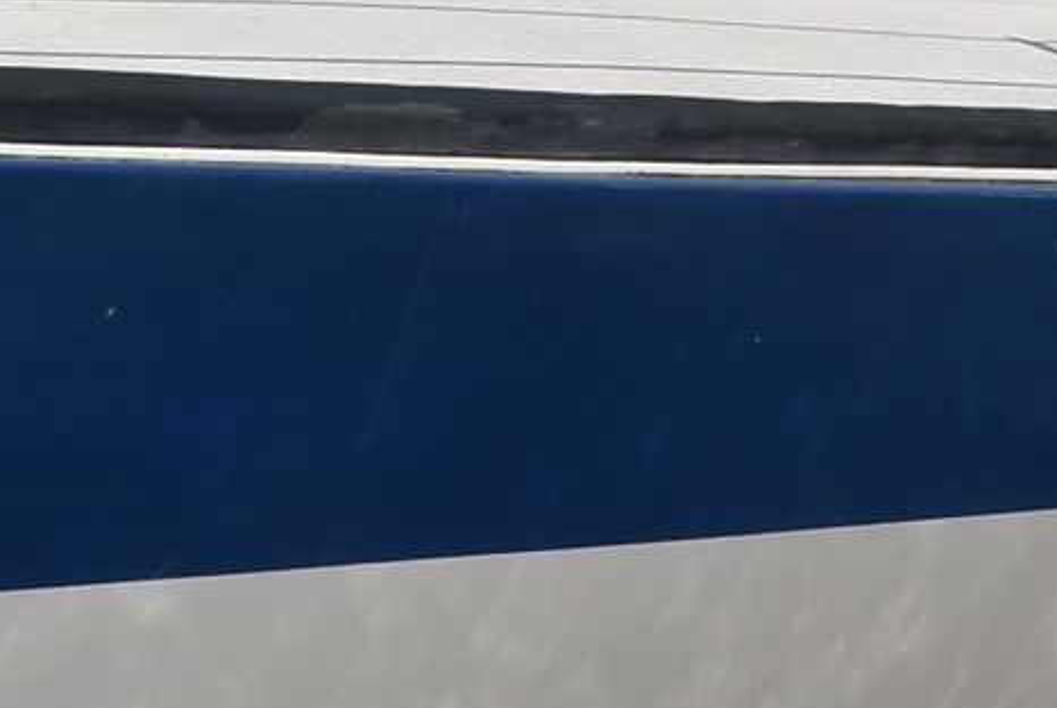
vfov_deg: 7.7
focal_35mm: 177
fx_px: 5203
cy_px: 732
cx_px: -449
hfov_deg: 11.2
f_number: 11
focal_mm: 22
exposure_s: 1/200
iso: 100
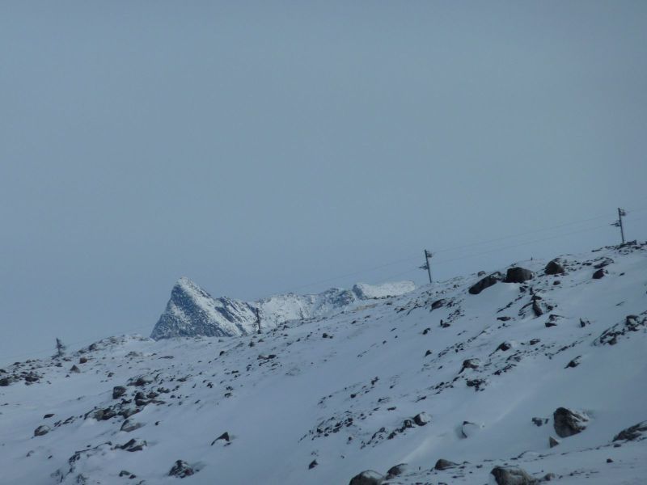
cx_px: 324
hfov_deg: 6.6
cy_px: 242
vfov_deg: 5.0
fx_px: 5607
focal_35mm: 300
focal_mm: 49.2
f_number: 5.6
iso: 80
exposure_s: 1/1000
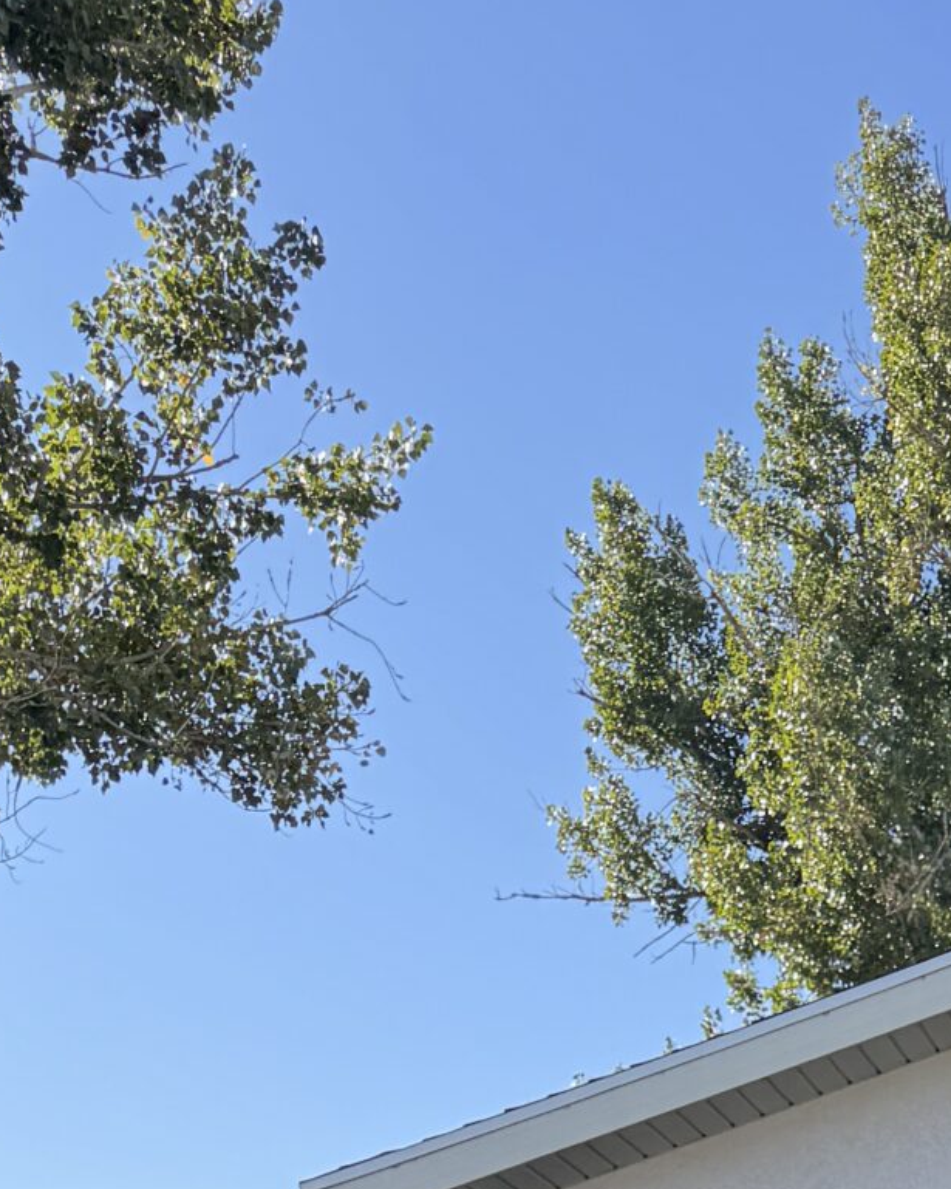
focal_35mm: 78
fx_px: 2745
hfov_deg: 18.4
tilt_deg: +2.7
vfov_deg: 20.2
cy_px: 1893
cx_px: 1217
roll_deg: +2.7
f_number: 1.78
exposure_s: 1/1151
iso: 80
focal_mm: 6.76
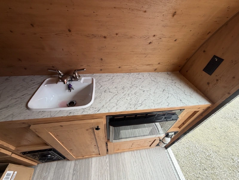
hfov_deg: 102.1
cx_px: 120
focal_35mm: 14
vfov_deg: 85.7
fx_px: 97
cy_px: 90
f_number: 2.2
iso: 125
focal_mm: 2.22
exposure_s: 1/121
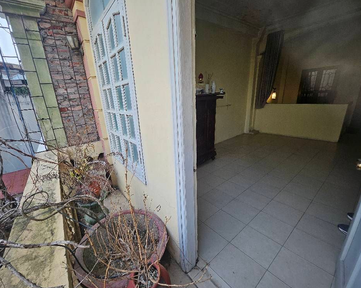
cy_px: 146
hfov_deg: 100.5
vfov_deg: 88.0
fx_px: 150
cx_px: 166
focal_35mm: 14
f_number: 2.2
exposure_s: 1/120
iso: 32
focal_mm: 1.74
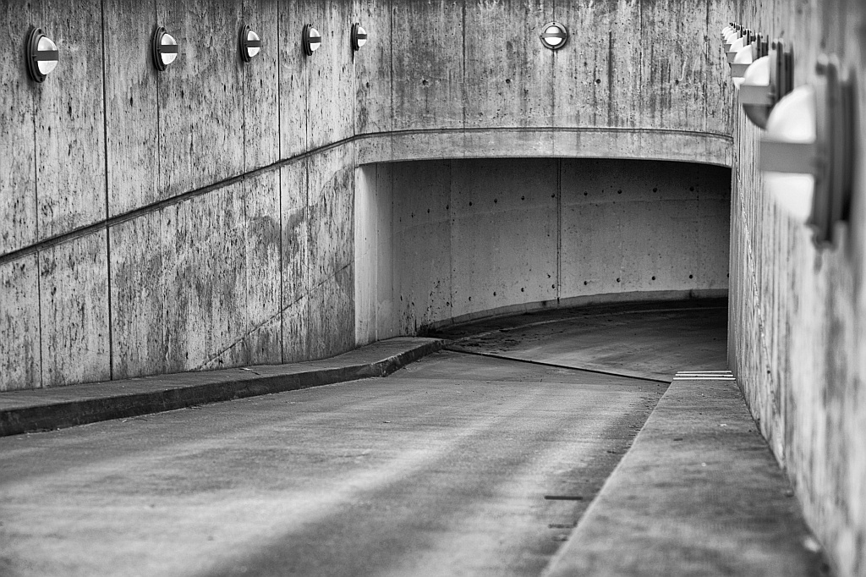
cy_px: 288
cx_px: 433
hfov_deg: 23.9
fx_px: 2044
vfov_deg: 16.1
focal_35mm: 85
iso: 200
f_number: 5
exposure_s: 1/60
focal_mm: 85
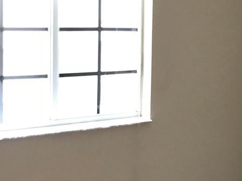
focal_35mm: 79
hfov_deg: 24.2
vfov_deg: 18.6
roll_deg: -1.1
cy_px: 61
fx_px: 552
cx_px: 206
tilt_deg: -5.2
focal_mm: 3.99
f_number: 1.8
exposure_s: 1/17
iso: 40
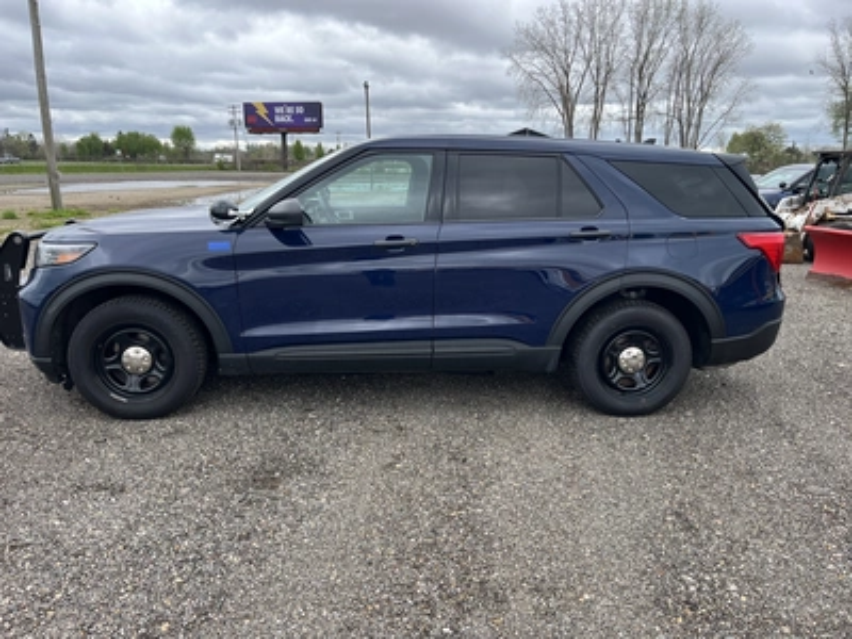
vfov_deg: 53.1
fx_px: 640
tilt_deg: -9.2
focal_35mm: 26
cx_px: 426
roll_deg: -2.8
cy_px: 320
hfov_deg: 67.3
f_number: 1.6
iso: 50
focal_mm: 5.1
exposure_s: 1/1056
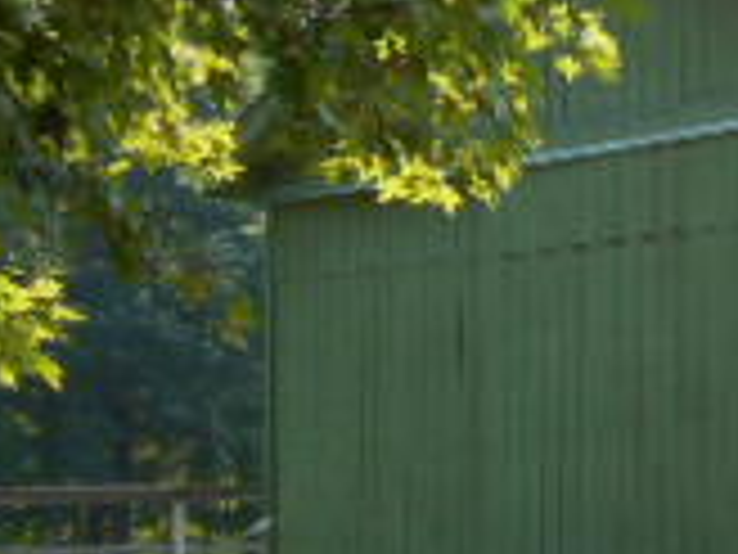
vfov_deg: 8.6
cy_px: 284
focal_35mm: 172
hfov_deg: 10.7
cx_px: 1400
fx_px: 3667
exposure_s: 1/125
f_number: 4.7
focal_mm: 7.9
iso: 80
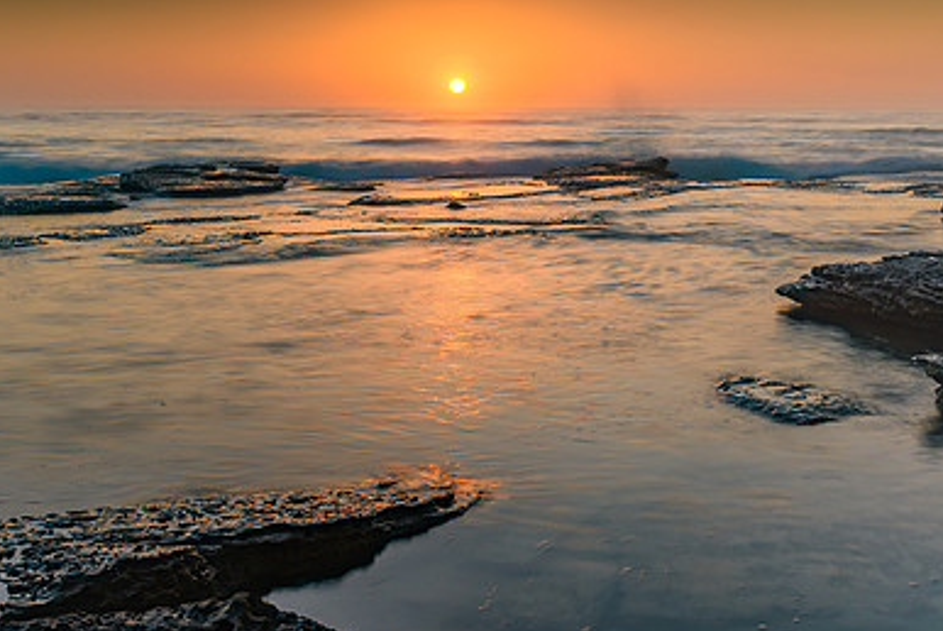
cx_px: 495
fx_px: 1232
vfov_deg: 28.4
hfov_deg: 41.9
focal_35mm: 47
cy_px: 187
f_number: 8
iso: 100
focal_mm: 20
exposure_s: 1.3
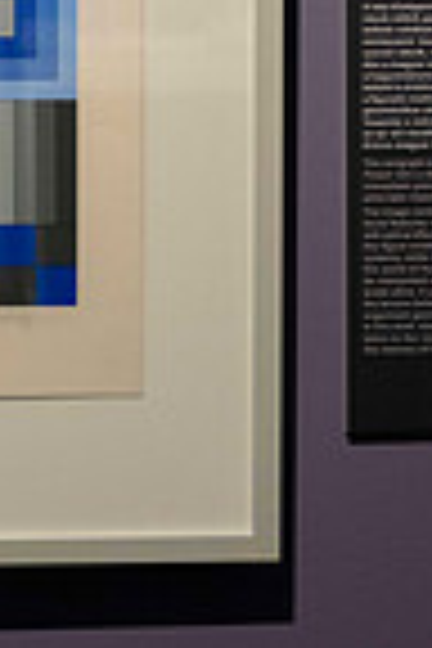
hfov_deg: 9.1
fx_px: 2700
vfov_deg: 13.4
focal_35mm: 150
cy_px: -76
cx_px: -50
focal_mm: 48
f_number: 2.8
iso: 2000
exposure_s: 1/100
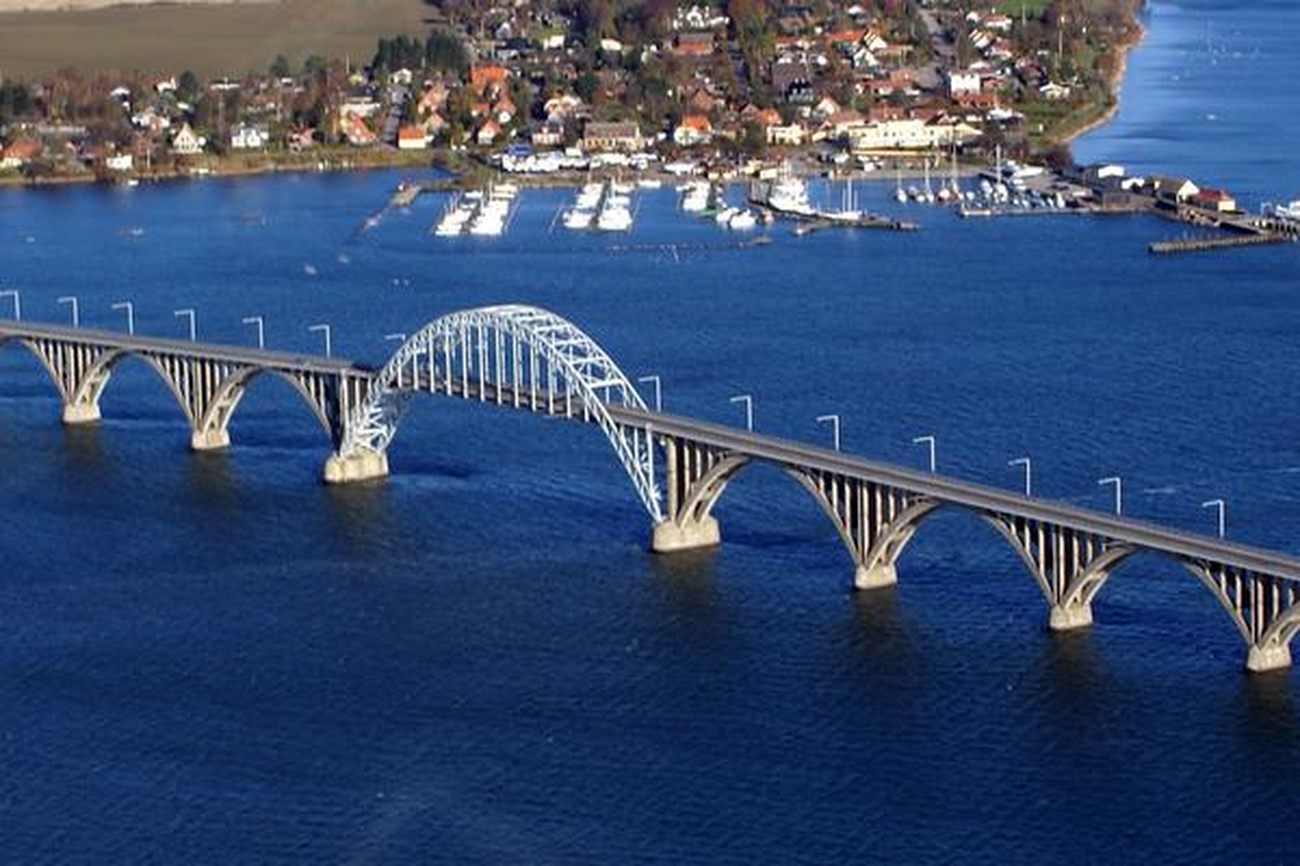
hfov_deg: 37.9
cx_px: 650
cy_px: 433
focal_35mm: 52
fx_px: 1896
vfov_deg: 25.8
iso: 100
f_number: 10
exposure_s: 1/200
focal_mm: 35
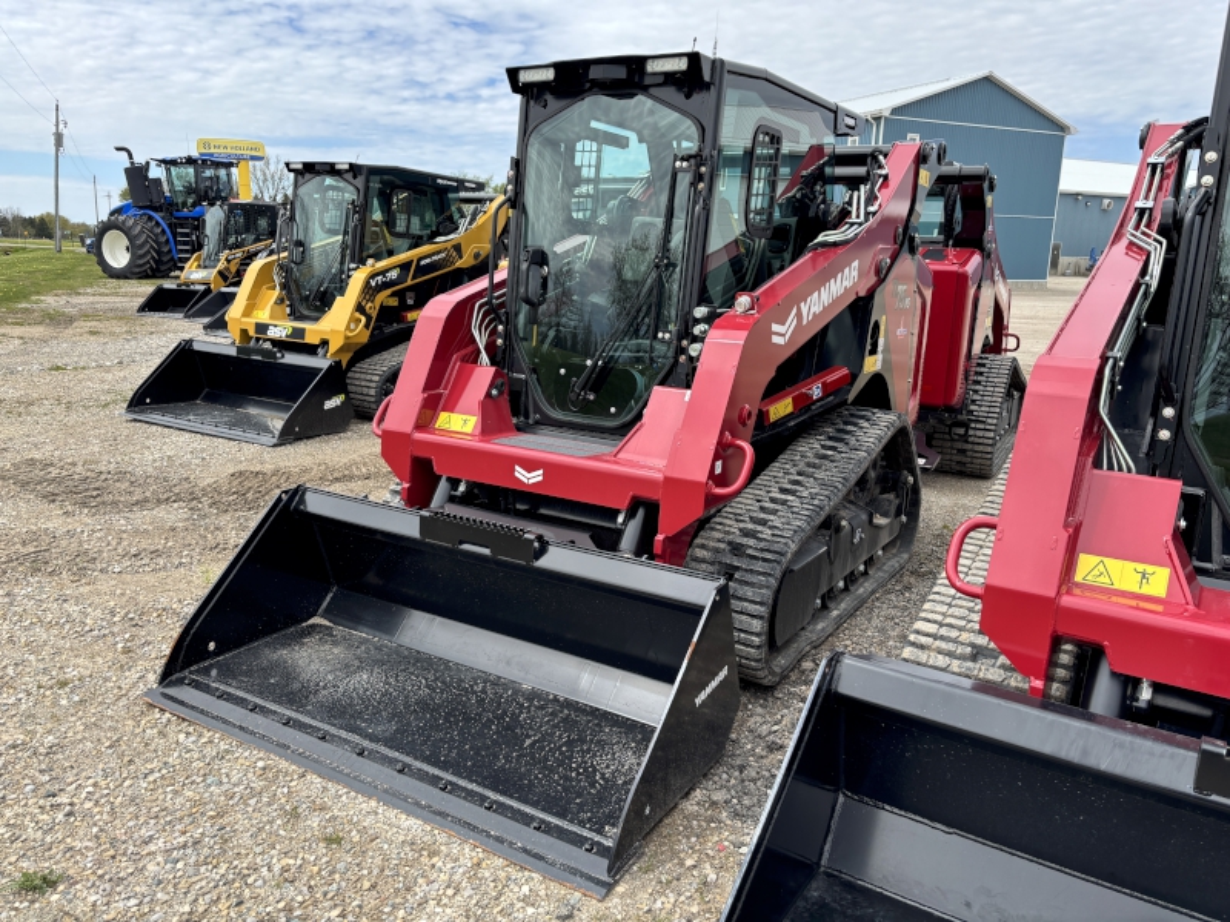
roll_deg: -2.0
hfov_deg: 67.3
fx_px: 924
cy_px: 461
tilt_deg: -13.0
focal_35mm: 26
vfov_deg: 53.1
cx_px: 615
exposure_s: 1/961
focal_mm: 5.96
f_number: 1.6
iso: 50
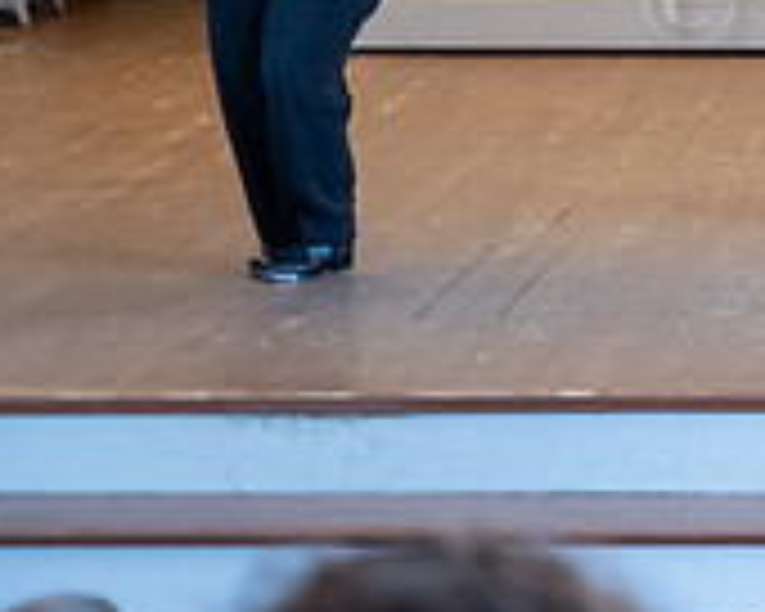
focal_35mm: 203
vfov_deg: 7.5
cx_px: 1220
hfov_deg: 9.2
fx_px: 4596
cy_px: -136
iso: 1600
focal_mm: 59
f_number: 2.8
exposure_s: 1/200
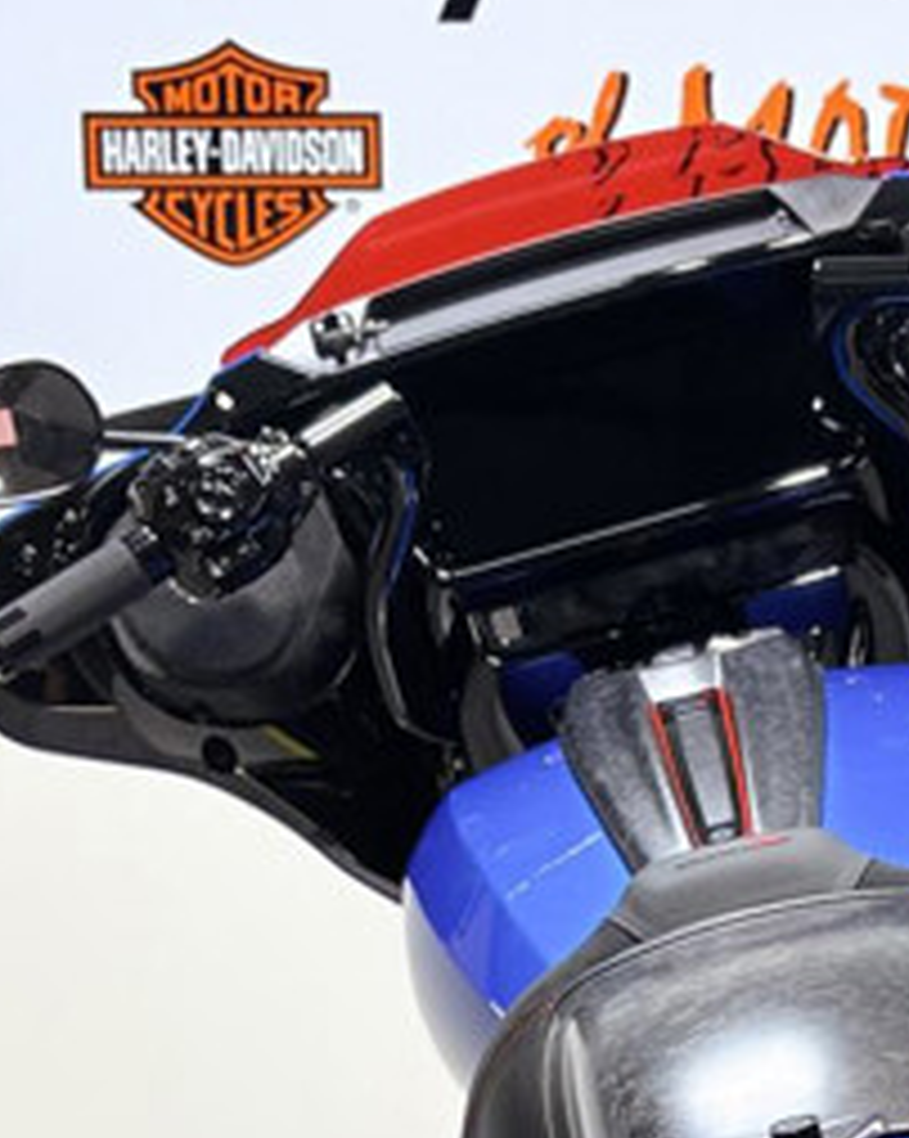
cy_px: 1439
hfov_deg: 14.2
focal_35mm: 107
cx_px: 857
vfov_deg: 17.0
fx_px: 3603
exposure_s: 1/120
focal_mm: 5.96
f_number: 1.6
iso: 40
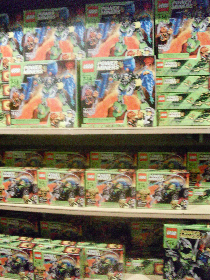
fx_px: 307
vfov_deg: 49.0
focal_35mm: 38
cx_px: 105
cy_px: 140
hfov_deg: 37.7
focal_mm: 6.3
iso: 1400
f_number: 3.1
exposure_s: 1/60
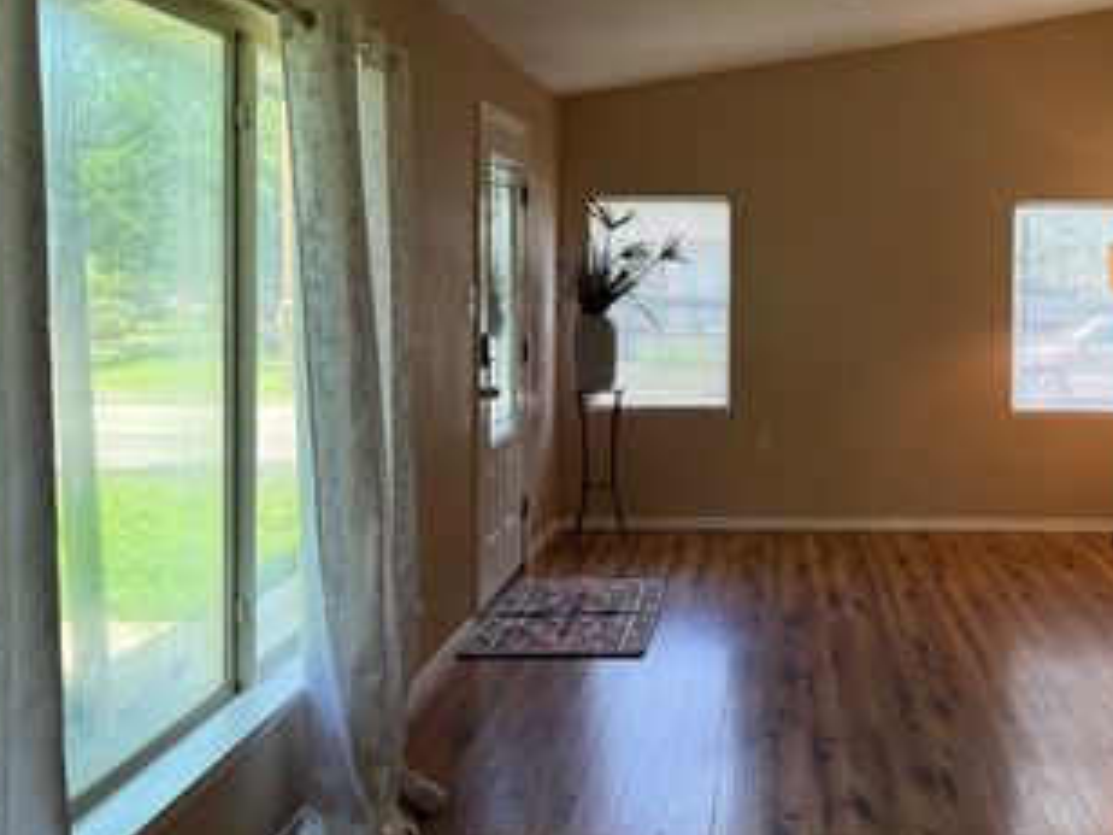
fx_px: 1254
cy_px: 316
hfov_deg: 46.6
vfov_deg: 36.6
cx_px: 791
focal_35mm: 39
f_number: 1.78
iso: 125
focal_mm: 6.76
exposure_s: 1/226
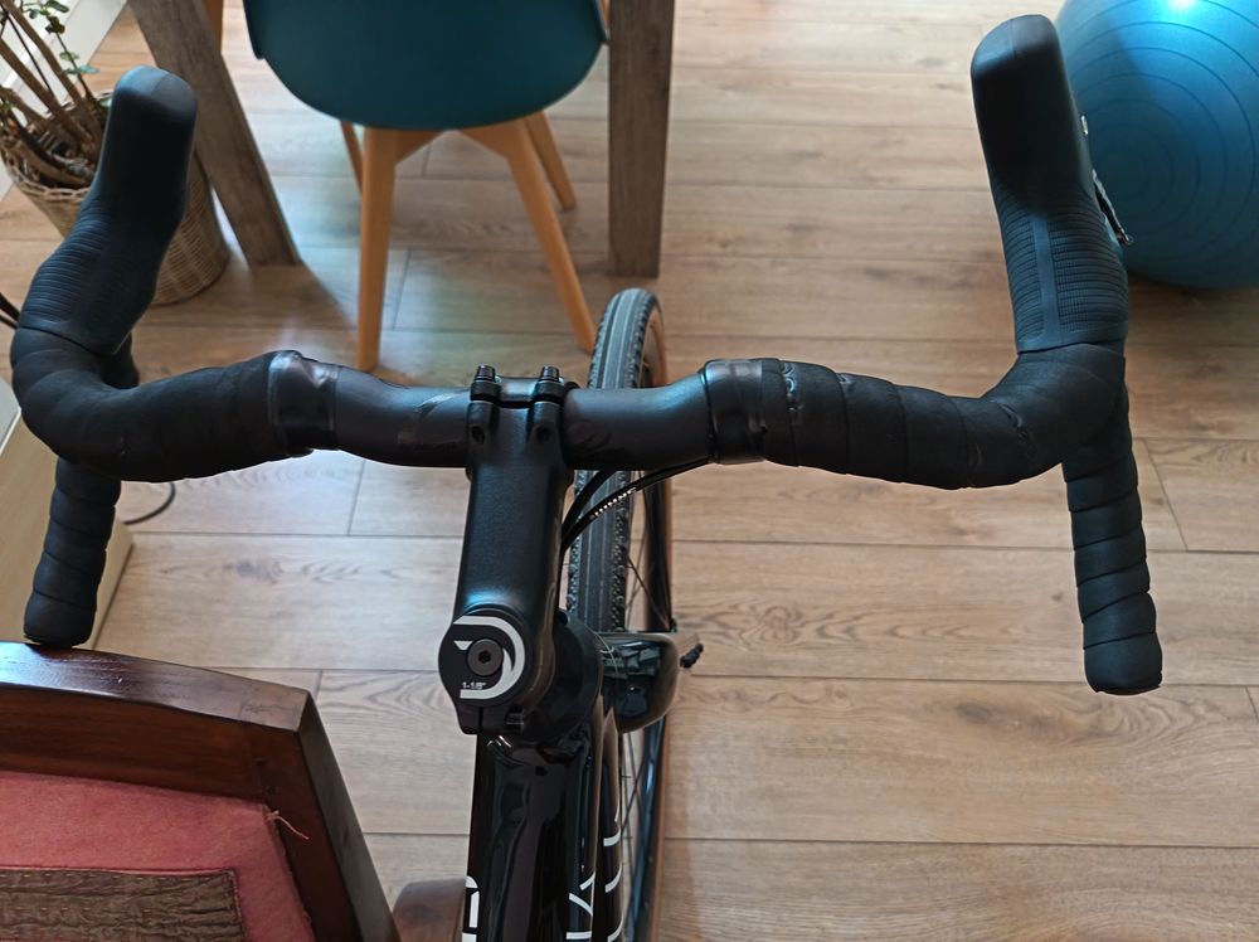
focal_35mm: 24
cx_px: 630
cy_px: 471
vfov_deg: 56.7
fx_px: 872
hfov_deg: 71.6
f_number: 1.75
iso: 5115
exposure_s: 1/25
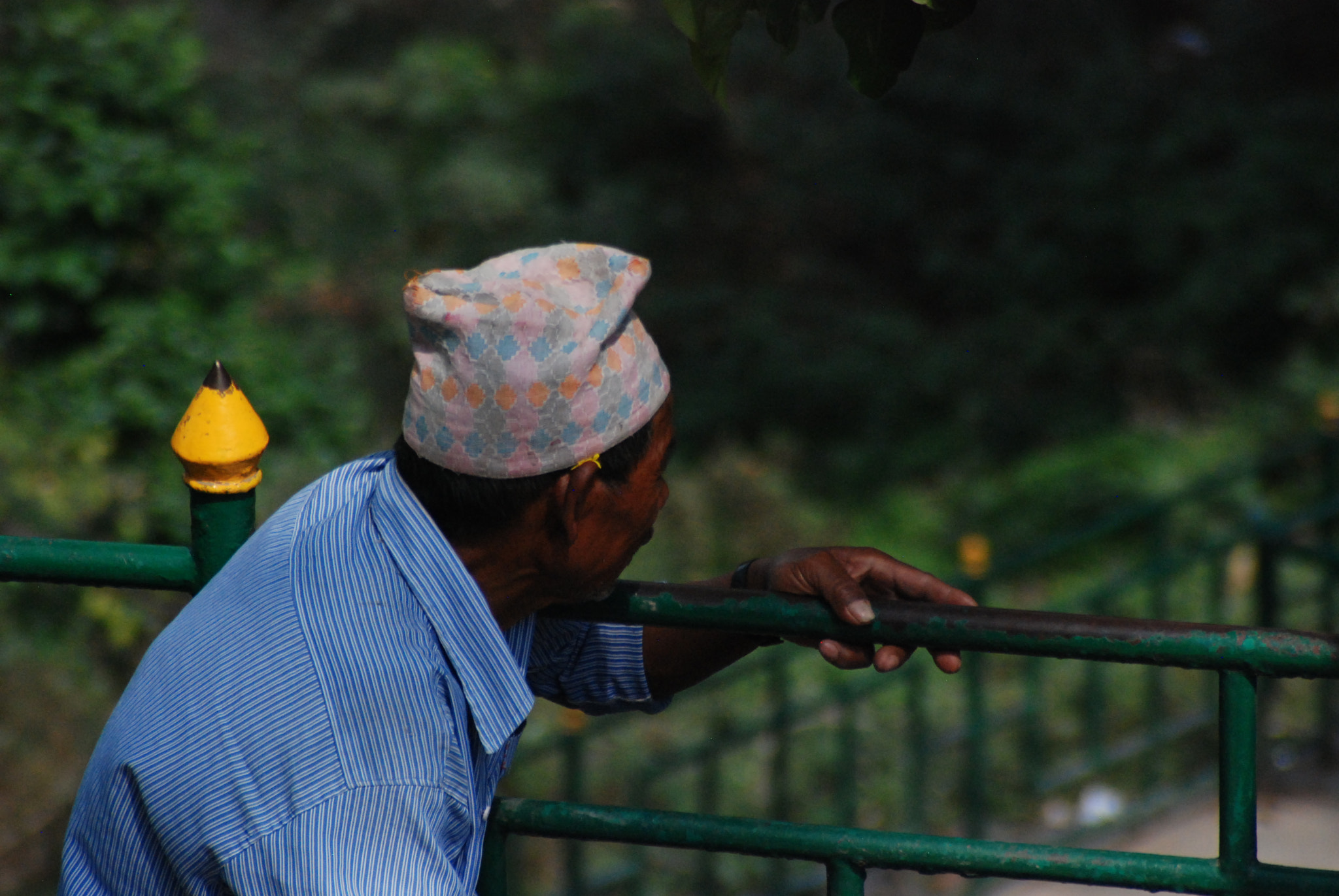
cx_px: 670
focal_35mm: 300
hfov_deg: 6.9
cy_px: 448
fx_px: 11172
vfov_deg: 4.6
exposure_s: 1/2500
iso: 1000
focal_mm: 200
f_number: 6.3
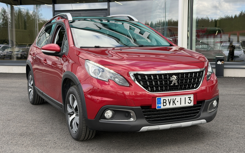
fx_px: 341
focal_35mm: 51
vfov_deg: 25.3
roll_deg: +0.0
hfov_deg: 39.6
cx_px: 122
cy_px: 76
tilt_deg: -4.8
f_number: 1.78
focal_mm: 6.76
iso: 80
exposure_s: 1/875
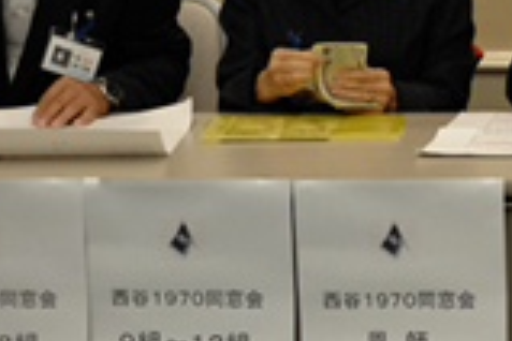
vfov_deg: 6.8
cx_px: 927
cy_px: 29
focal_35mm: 201
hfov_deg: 9.7
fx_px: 2858
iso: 450
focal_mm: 50
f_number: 2.8
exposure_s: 1/100
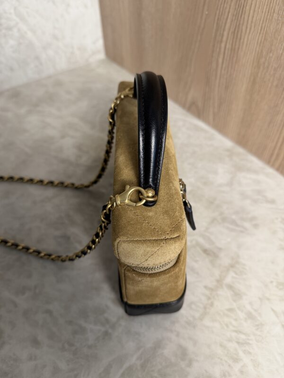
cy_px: 189
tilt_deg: -49.1
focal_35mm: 24
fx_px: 263
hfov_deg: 56.8
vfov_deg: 71.6
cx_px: 142
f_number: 1.78
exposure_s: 1/60
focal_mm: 6.76
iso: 100
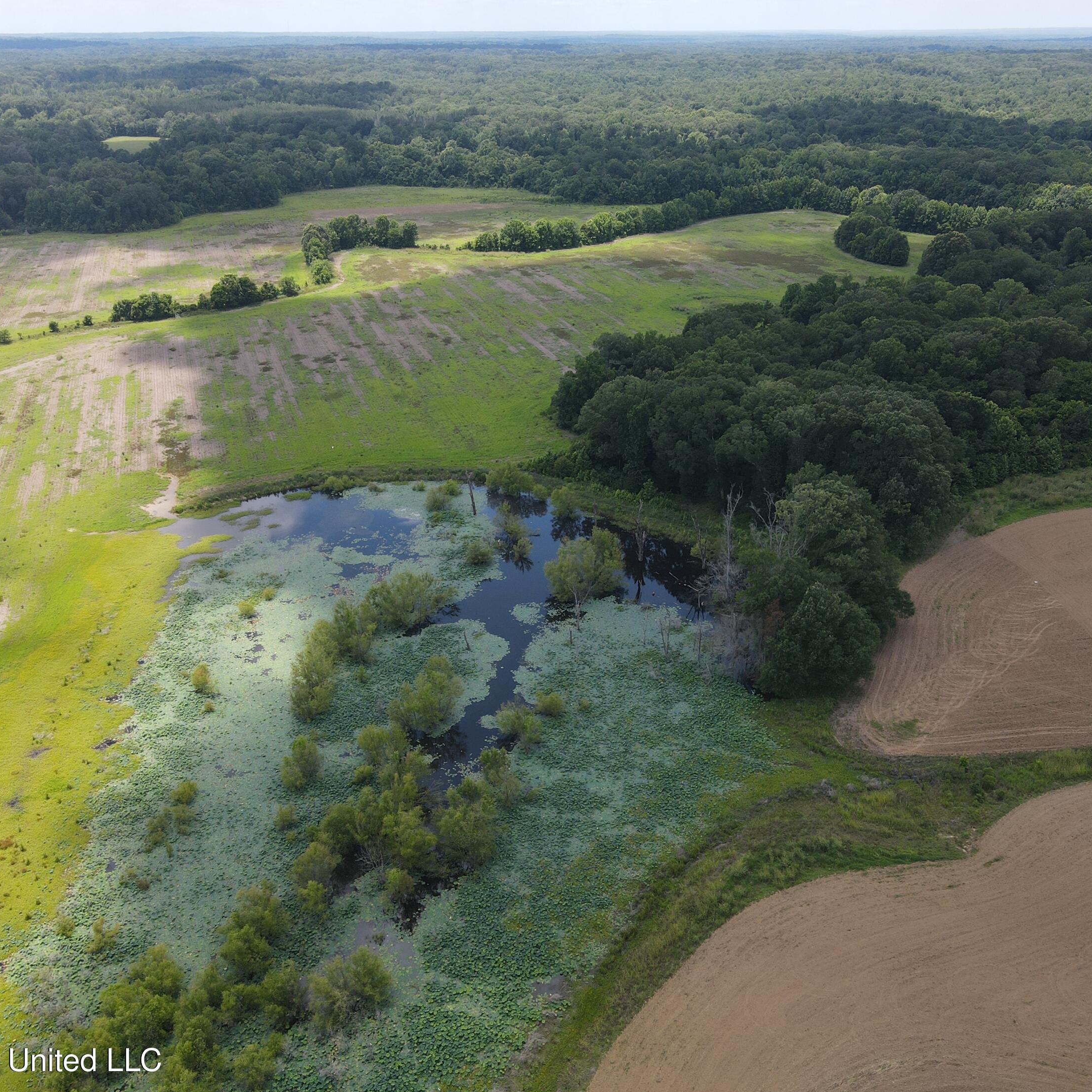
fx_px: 1035
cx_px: 577
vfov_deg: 55.6
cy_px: 551
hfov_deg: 55.6
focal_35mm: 29
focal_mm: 4.5
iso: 110
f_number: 2.8
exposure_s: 1/350
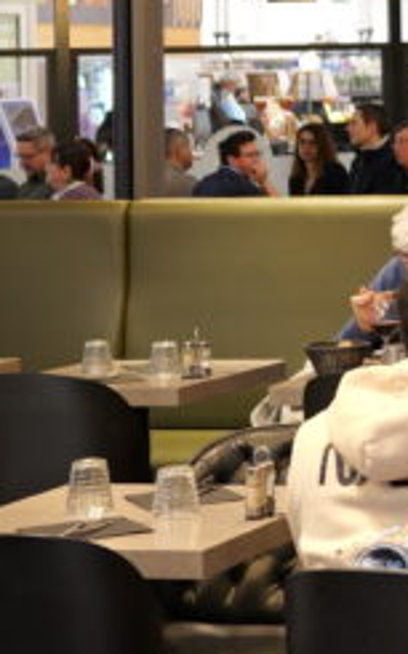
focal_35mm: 134
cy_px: -11
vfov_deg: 15.3
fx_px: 2385
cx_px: 939
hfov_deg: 8.9
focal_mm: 28
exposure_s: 1/60
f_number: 2.8
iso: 500
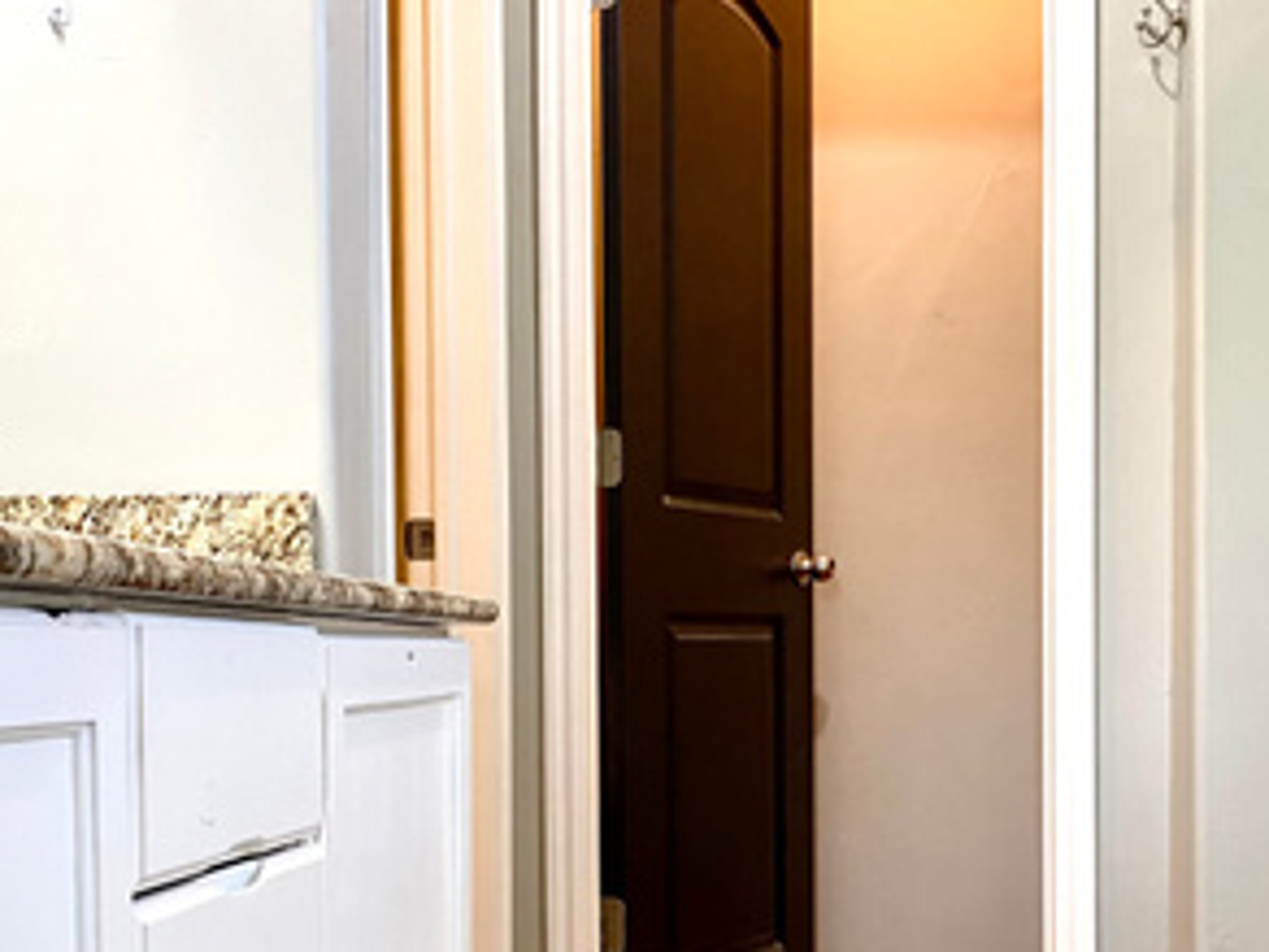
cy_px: 661
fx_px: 2090
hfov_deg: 33.3
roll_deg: -0.3
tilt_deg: -1.5
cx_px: 891
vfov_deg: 25.5
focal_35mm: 57
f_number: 1.8
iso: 125
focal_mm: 4.25
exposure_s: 1/60
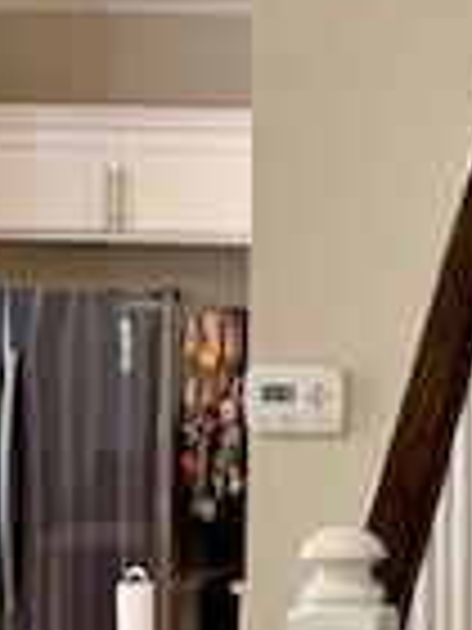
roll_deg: -0.9
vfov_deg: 16.5
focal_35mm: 119
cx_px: 971
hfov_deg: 11.2
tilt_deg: -0.9
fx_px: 2163
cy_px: 450
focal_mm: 4.25
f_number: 1.8
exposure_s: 1/60
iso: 125
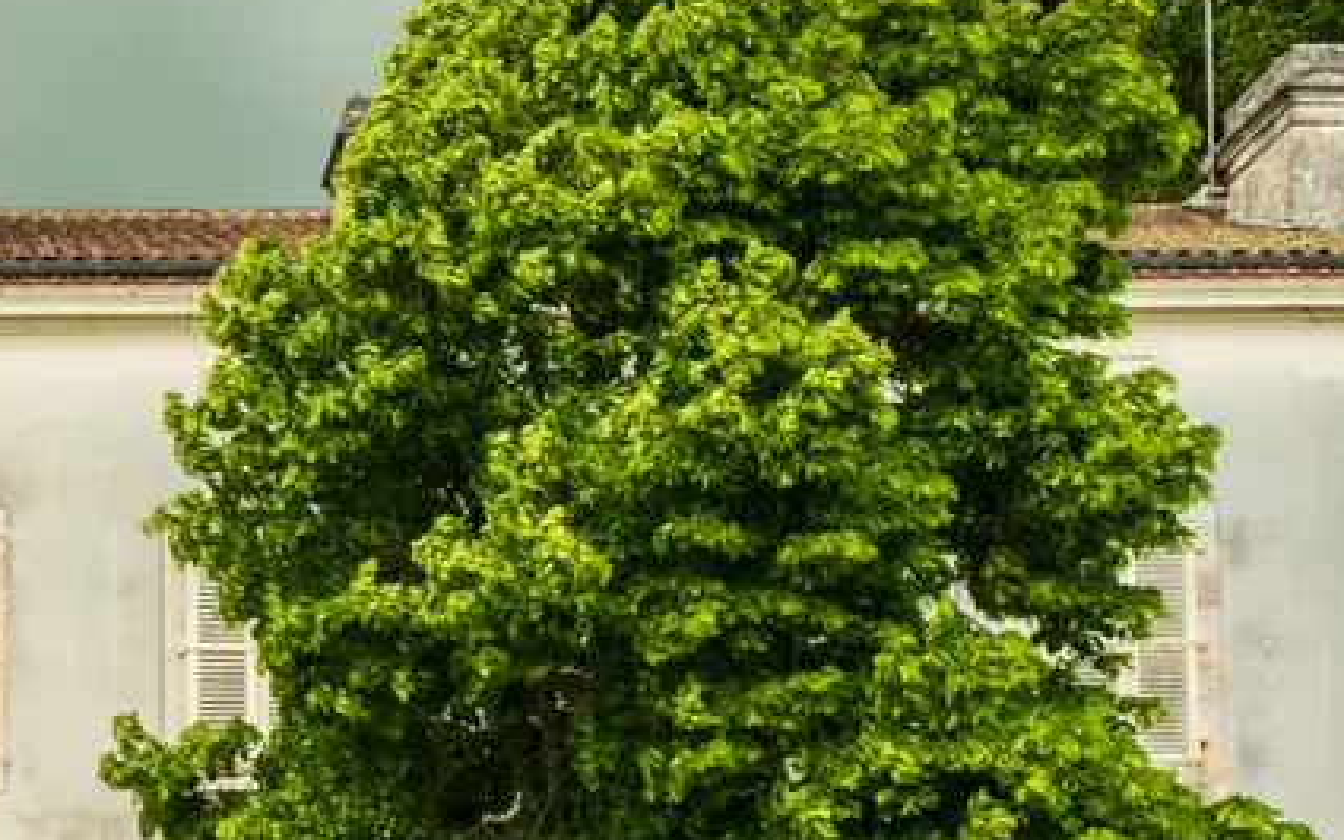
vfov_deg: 12.9
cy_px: 666
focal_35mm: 101
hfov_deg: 19.3
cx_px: -314
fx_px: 3699
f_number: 14
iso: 100
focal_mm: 35
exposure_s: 1/30
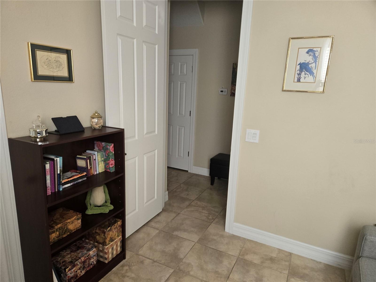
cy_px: 141
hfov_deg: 73.9
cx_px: 188
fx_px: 250
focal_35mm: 23
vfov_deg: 58.9
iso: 200
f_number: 1.8
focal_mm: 5.4
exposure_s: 1/120
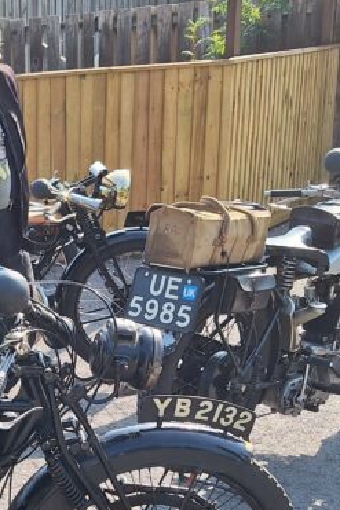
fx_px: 936
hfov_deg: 18.9
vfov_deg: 29.8
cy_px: 411
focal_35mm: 66
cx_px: -113
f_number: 1.8
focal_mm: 5.54
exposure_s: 1/828
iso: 40
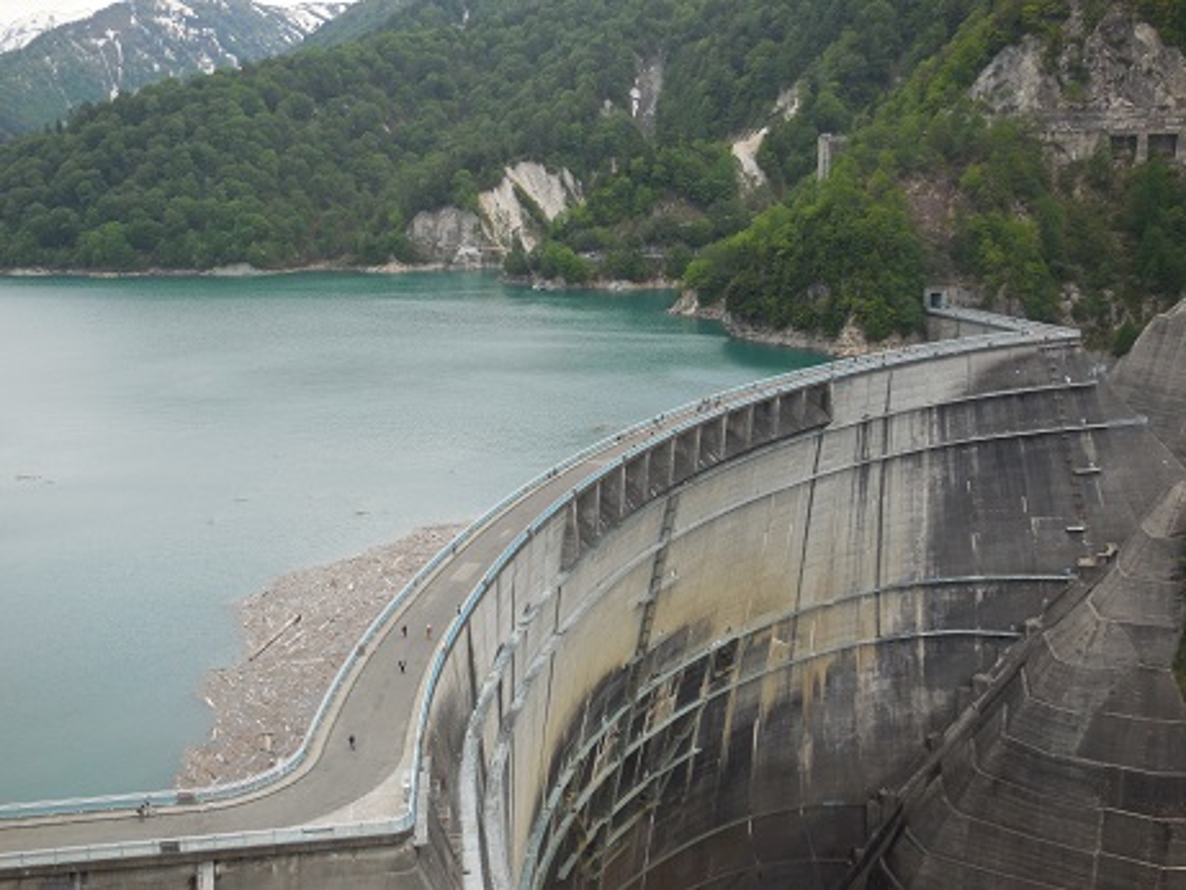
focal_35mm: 40
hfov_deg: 46.8
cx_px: 593
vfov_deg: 36.0
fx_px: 1371
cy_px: 445
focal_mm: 7.1
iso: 125
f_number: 3.6
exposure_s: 1/400
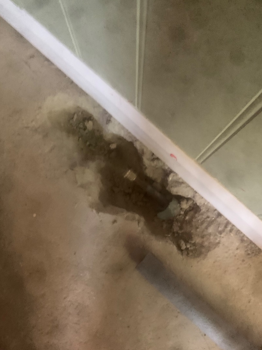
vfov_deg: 61.6
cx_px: 131
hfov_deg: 48.2
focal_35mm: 29
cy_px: 188
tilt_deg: -85.5
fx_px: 293
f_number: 1.8
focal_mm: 4.25
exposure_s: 1/30
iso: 800
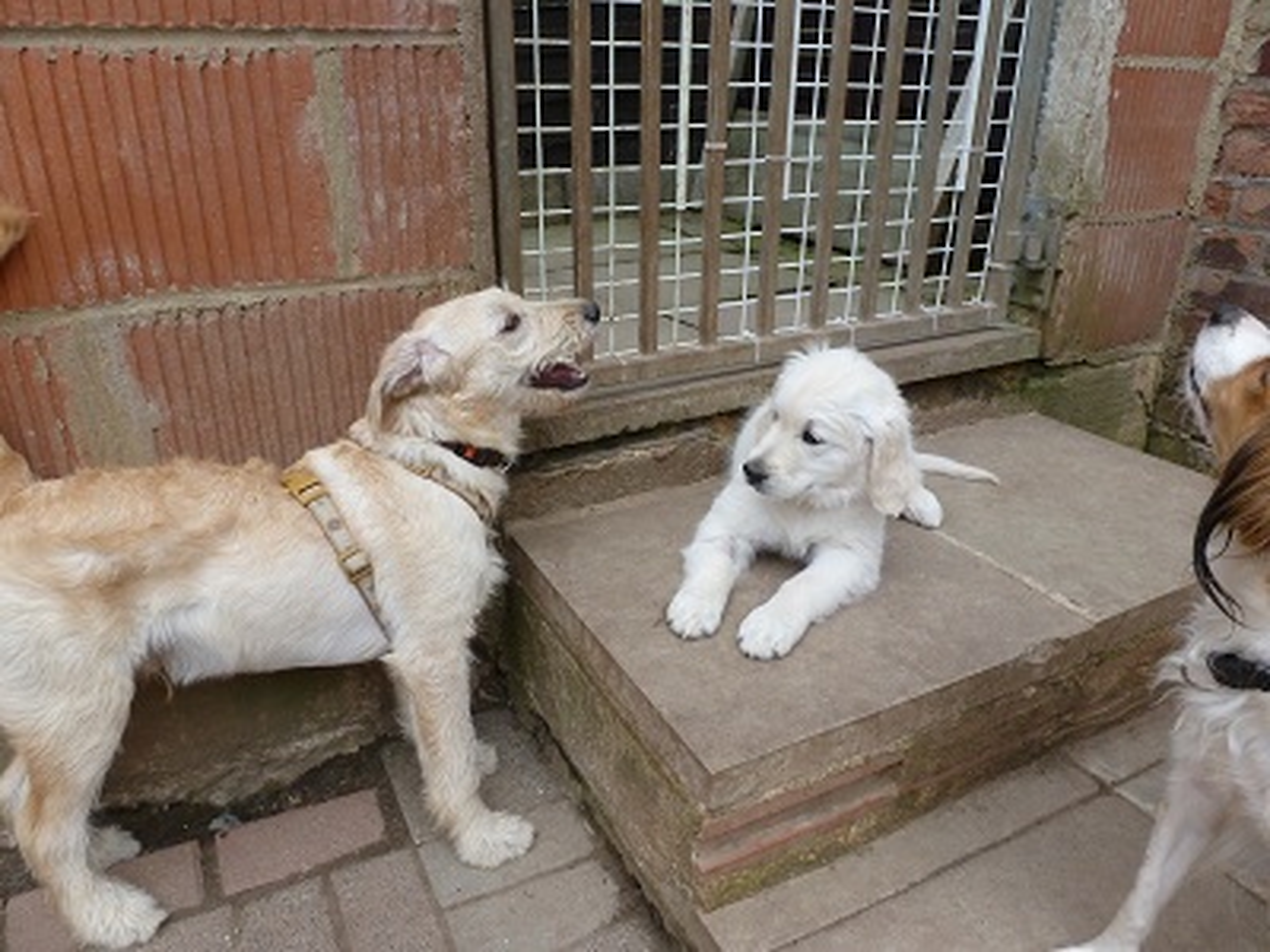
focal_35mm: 24
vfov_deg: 56.8
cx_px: 635
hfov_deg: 71.6
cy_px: 476
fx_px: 881
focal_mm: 4.3
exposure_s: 1/250
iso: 200
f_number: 4
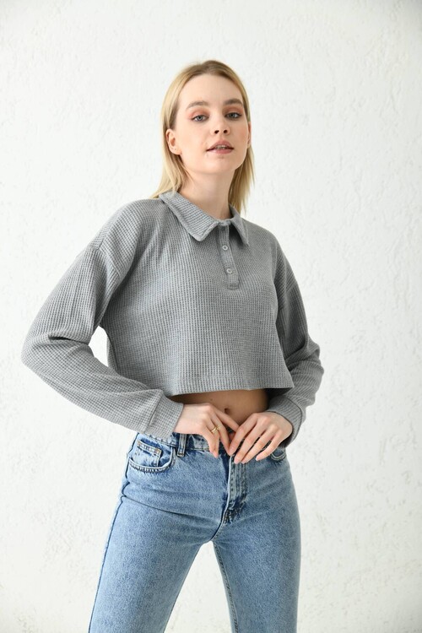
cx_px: 211
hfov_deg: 22.6
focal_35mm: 60
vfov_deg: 33.4
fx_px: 1055
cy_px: 316
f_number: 5.6
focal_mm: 60
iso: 100
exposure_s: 1/160
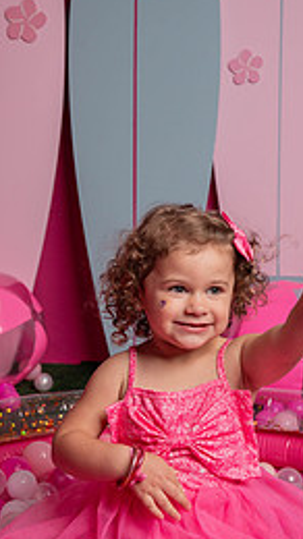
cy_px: 270
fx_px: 958
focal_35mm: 67
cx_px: 143
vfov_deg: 31.4
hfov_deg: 18.0
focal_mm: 37
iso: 400
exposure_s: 1/125
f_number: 5.6
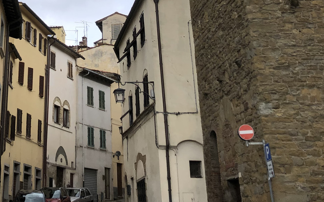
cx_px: 78
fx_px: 574
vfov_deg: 18.8
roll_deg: +0.8
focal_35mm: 65
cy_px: -48
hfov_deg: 30.9
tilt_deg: +25.6
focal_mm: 4
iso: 20
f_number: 1.8
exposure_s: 1/1056
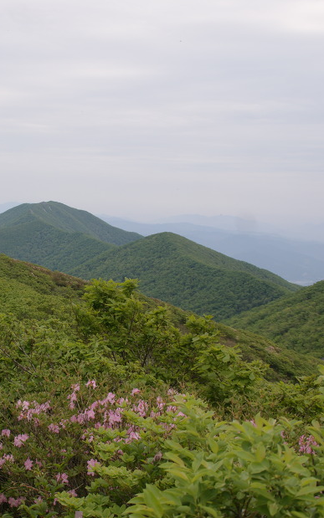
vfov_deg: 36.3
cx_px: 26
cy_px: 259
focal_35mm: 56
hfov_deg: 22.5
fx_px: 791
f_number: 5.6
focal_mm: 24
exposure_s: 1/400
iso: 100
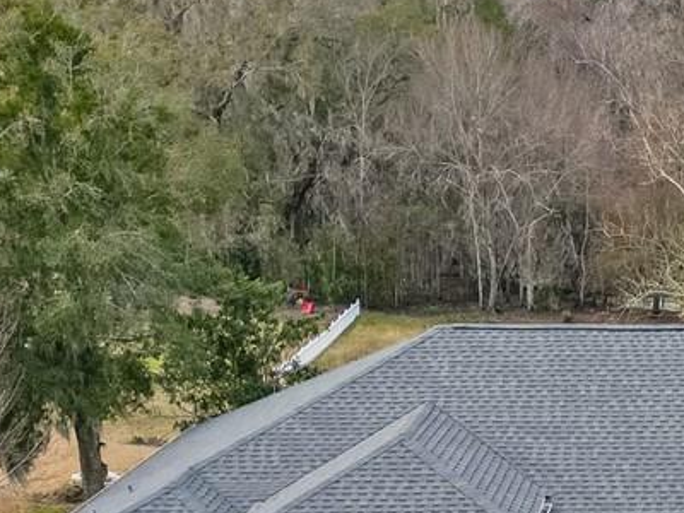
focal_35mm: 96
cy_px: 484
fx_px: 1897
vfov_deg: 15.2
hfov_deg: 19.7
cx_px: 711
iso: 150
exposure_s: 1/3000
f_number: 1.7
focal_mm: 6.72
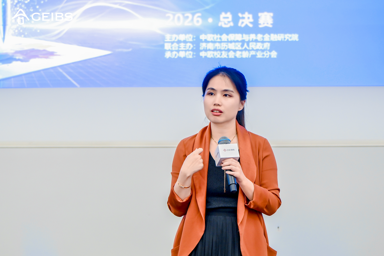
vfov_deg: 7.0
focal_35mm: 195
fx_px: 2080
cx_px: 192
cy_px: 128
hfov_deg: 10.5
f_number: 2.8
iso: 1250
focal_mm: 130
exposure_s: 1/200
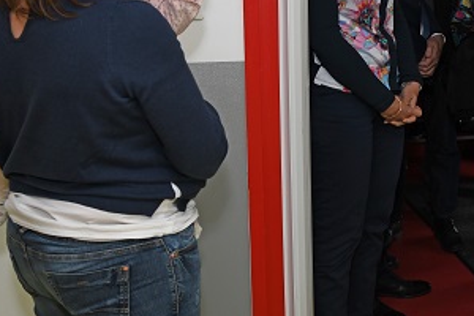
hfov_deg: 32.2
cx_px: 400
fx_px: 790
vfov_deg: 22.3
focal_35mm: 60
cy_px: 58
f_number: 5.6
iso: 400
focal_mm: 30
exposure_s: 1/60
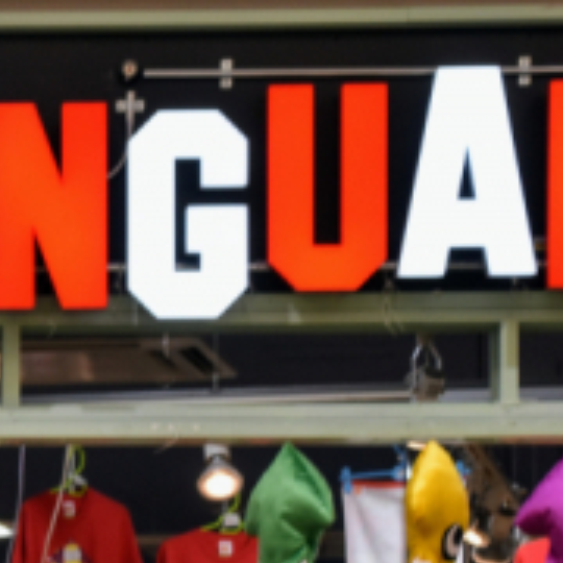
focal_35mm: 328
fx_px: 6035
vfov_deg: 5.3
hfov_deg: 5.3
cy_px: 624
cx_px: -200
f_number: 5
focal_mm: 58
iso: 400
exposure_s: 1/100
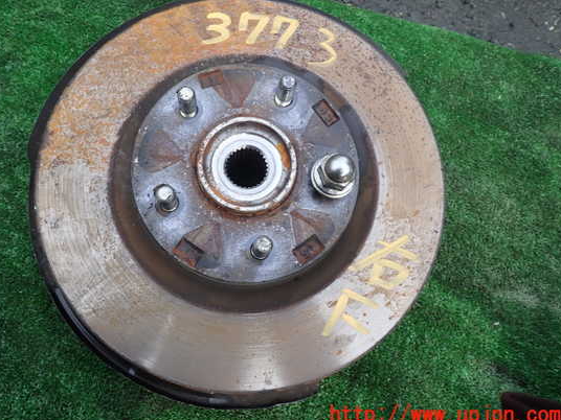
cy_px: 193
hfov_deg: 63.3
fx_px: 454
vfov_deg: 49.7
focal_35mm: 28
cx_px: 252
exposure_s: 1/500
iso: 100
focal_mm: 4.5
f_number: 2.8
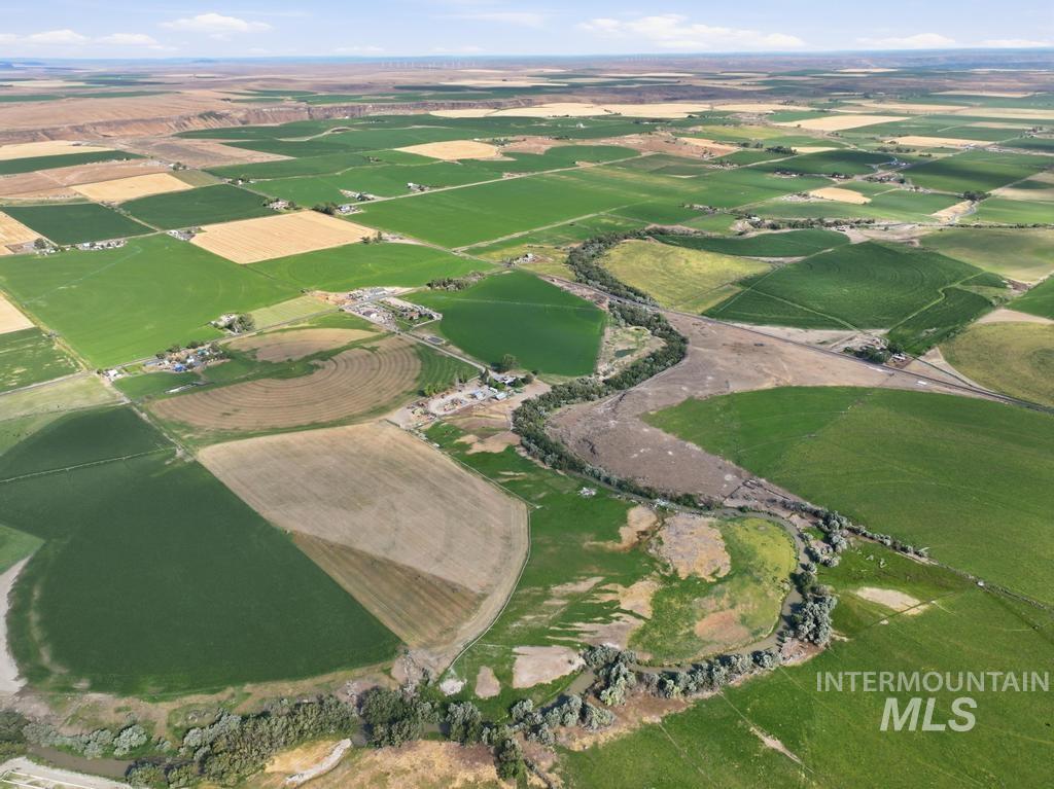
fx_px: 730
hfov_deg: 71.6
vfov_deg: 56.8
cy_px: 394
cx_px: 527
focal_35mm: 24
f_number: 2.8
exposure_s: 1/1250
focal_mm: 12.3
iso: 170
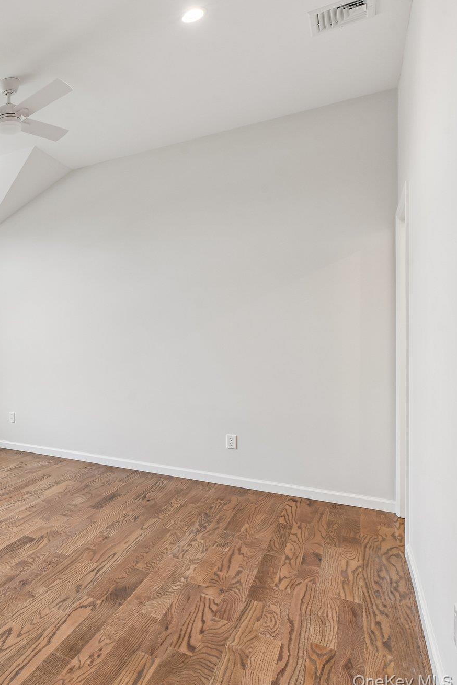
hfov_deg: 39.1
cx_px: -76
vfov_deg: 71.5
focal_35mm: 25
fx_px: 476
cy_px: 337
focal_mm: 16
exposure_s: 1/20
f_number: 9
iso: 250
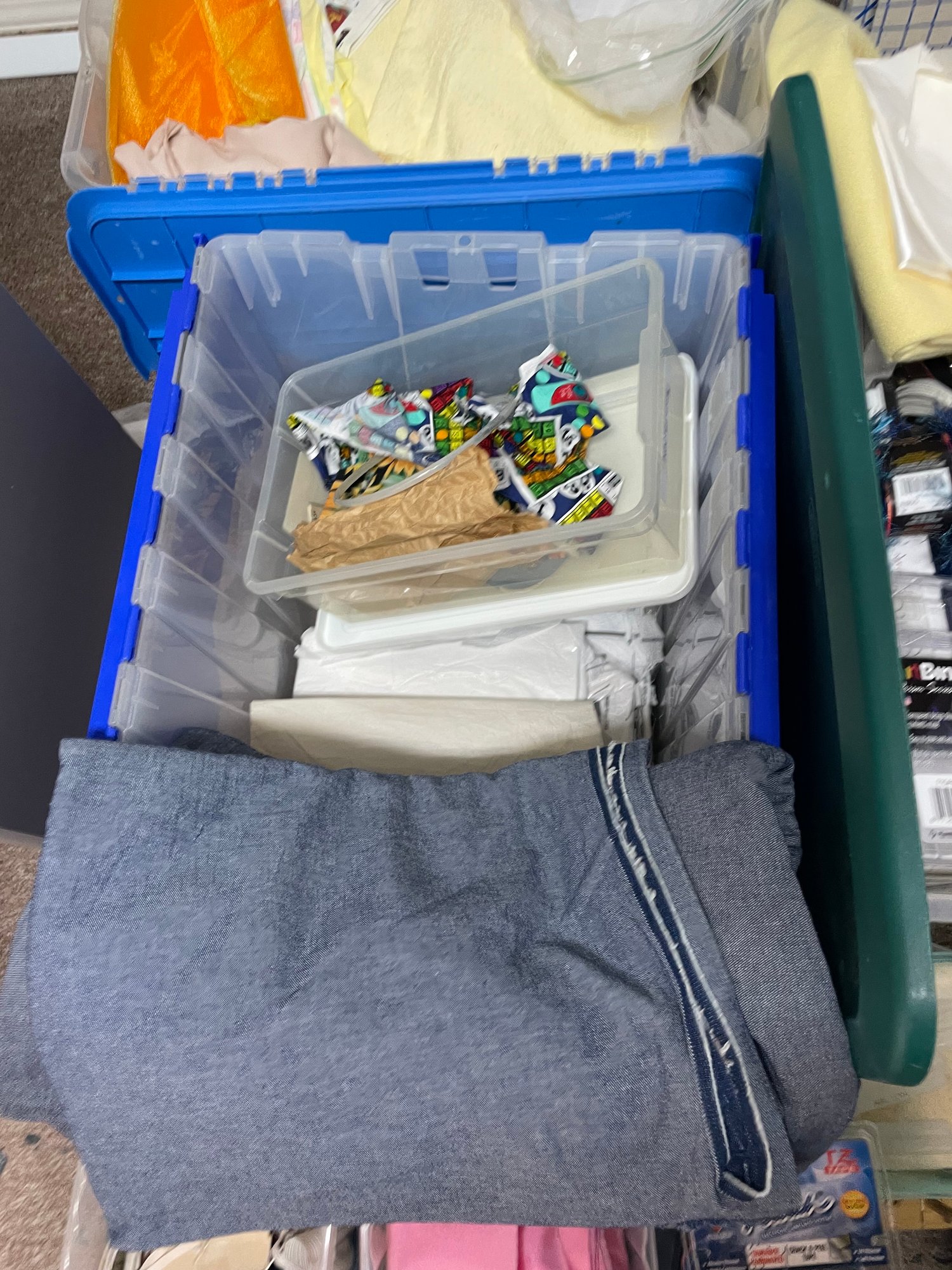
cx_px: 476
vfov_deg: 67.3
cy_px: 635
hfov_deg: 53.1
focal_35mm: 26
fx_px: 953
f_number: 1.6
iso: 160
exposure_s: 1/53
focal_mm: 4.2
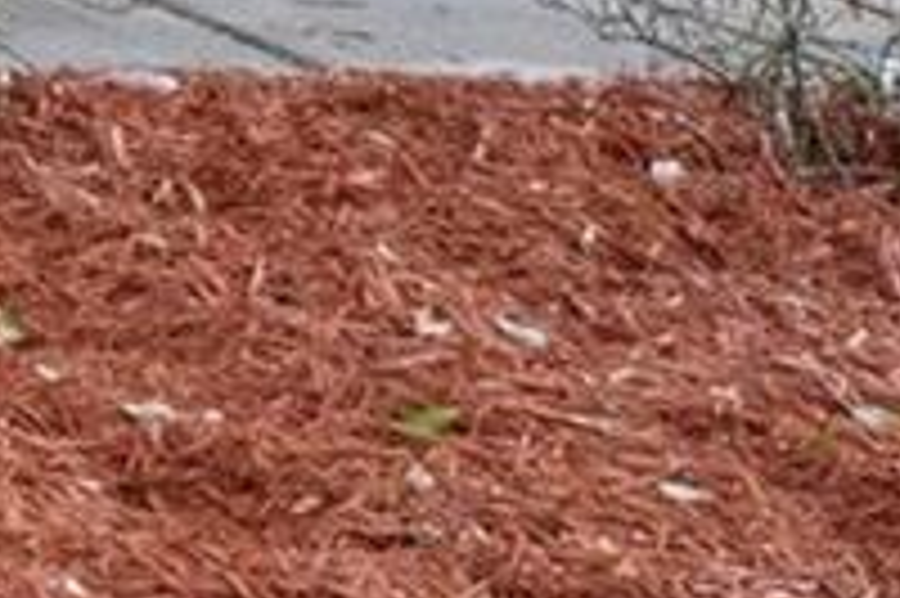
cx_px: -2547
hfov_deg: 8.3
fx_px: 3897
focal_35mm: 156
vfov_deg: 7.8
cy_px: -1084
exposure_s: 1/40
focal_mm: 13
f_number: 8
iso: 640
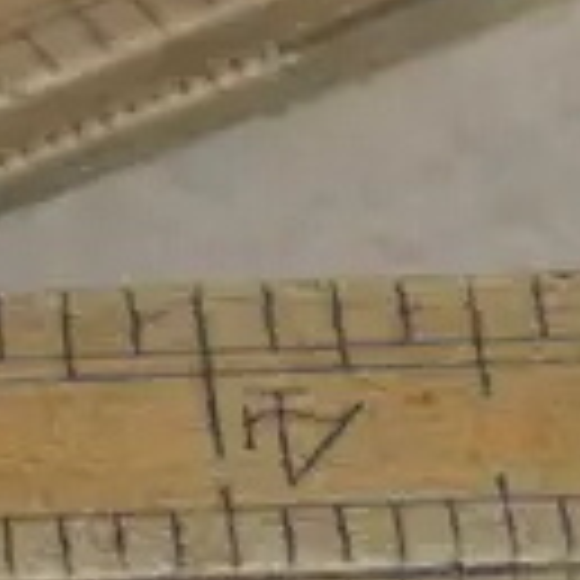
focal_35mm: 479
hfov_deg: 3.7
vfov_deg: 3.7
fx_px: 9080
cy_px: 330
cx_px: -135
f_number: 5.4
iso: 1000
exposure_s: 1/80
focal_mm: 34
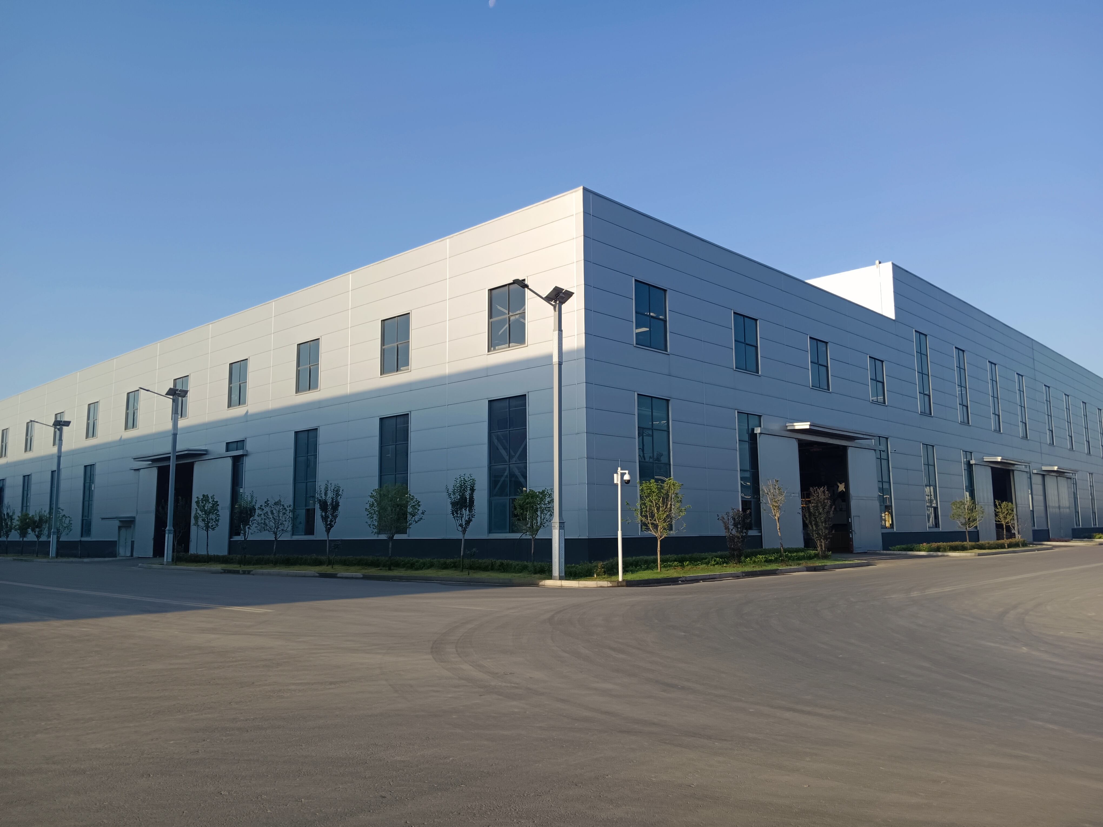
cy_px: 414
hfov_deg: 67.3
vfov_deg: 53.1
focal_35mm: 26
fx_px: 828
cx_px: 552
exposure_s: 1/319
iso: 100
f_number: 1.8
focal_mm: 3.96
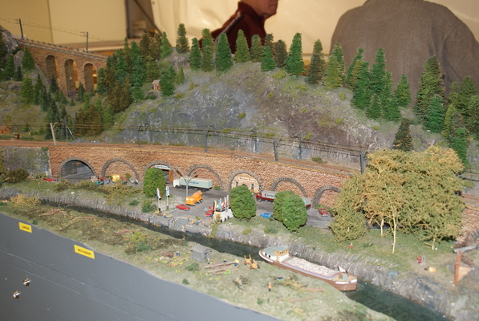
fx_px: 600
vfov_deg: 30.0
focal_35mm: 45
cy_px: 160
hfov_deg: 43.5
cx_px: 240
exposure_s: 1/60
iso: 400
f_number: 4.5
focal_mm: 30
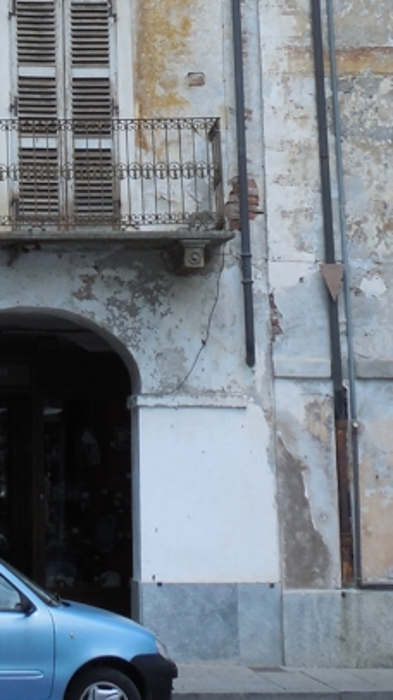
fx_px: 2040
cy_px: -74
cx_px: -107
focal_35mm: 110
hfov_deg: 10.8
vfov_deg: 18.7
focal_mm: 7.1
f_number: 3.6
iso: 125
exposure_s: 1/800
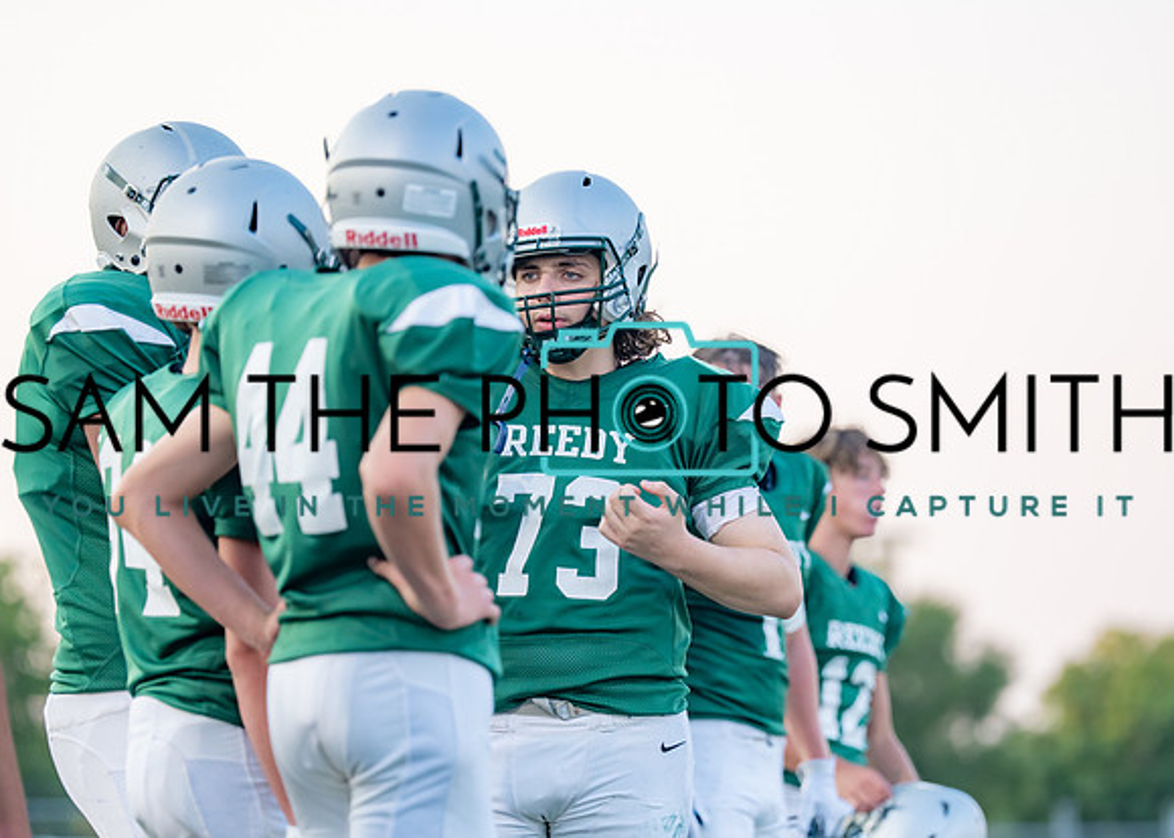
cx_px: 640
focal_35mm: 203
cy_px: 447
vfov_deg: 7.1
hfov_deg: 9.9
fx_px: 6783
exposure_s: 1/1250
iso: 500
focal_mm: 164
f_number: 2.8
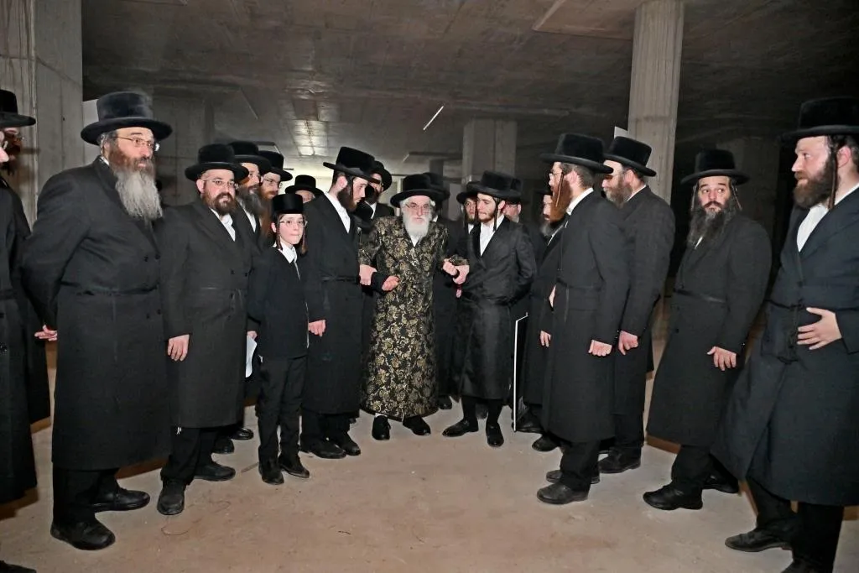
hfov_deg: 73.7
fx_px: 573
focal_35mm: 24
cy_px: 286
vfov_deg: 53.1
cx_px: 430
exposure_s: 1/200
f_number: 4
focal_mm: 24
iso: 1600
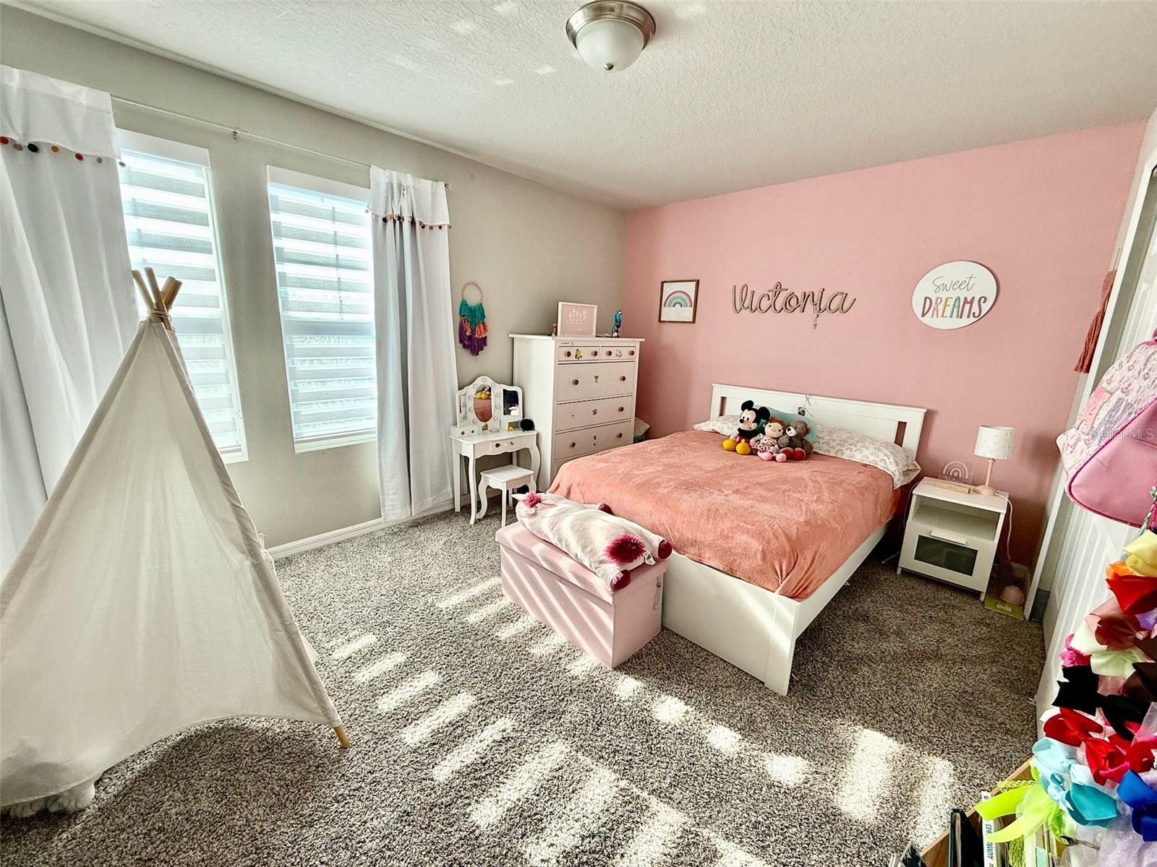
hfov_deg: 102.1
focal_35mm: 14
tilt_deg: -12.3
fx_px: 468
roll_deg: -1.9
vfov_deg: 85.7
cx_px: 578
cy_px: 434
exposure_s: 1/99
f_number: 2.2
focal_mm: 2.22
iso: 64
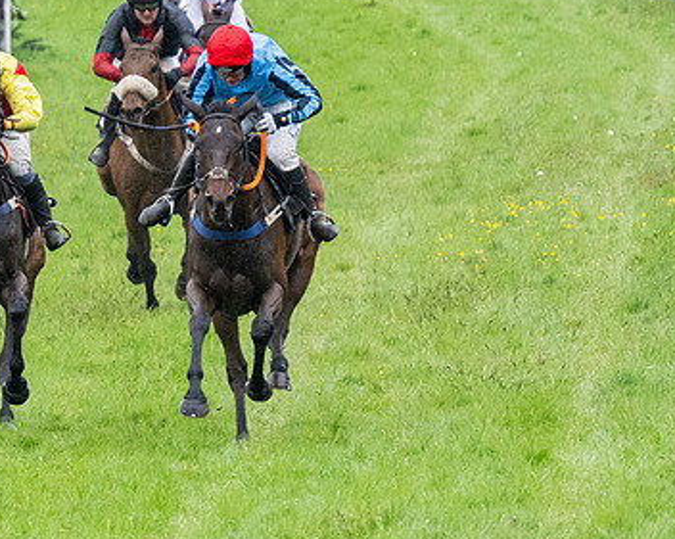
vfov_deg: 1.6
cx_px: 49
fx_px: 19142
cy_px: 204
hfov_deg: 2.0
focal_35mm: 959
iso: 1000
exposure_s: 1/1250
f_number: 4
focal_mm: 190
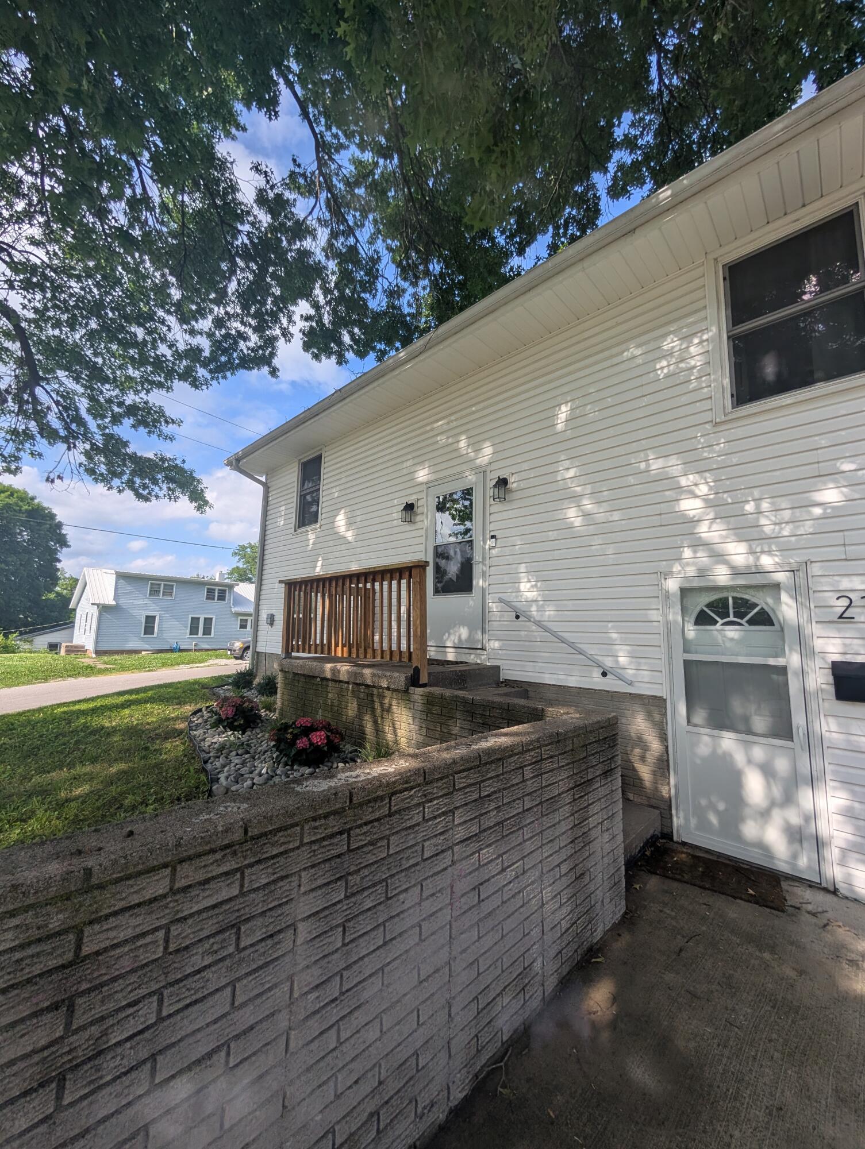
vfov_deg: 110.5
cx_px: 432
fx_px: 399
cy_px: 574
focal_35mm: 12
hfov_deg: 94.6
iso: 50
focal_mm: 2.02
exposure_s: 1/1672
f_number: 1.7
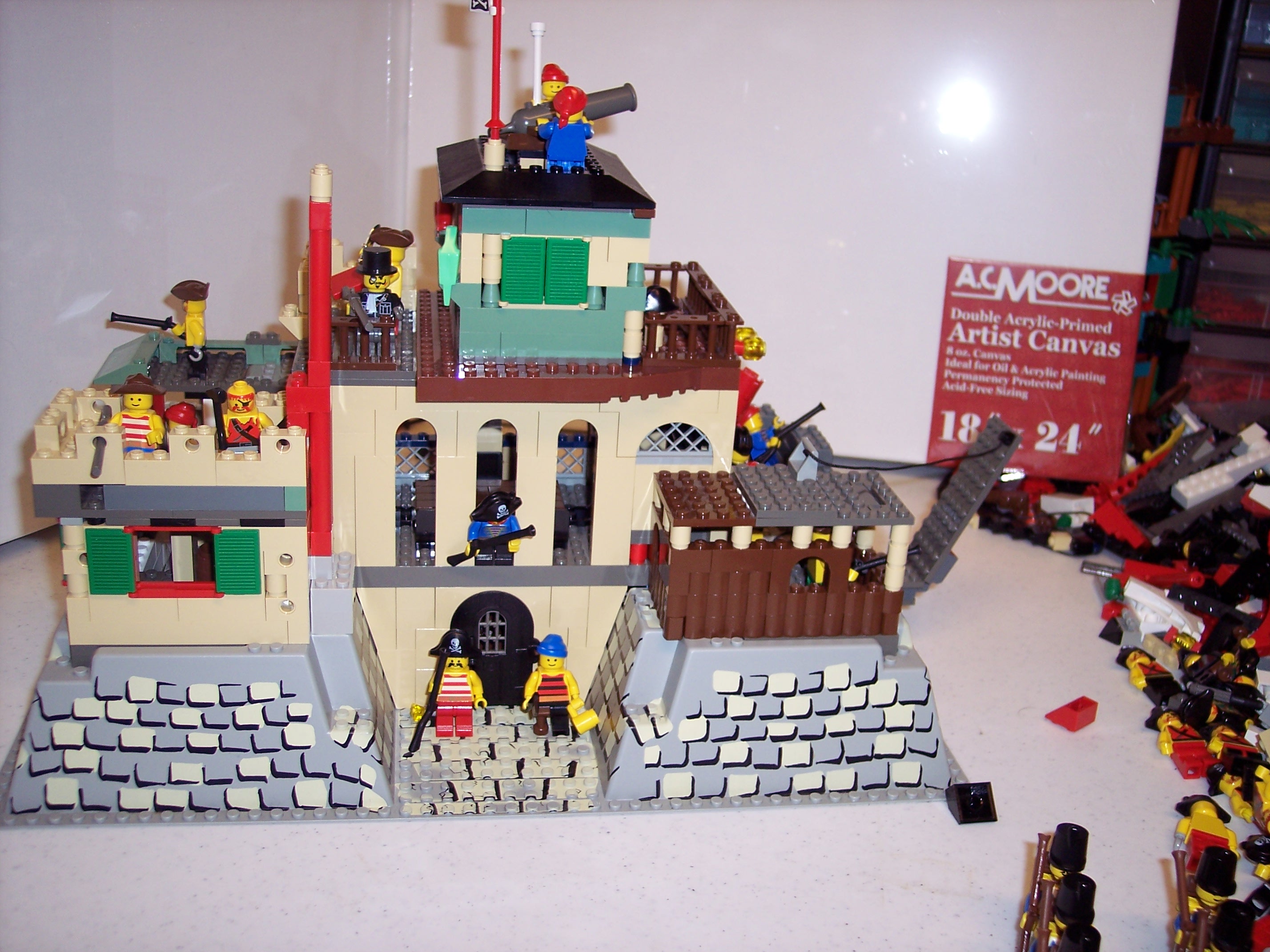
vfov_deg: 36.8
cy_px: 476
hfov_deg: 47.9
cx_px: 635
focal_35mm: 39
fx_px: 1431
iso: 100
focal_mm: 8
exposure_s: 1/60
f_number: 2.8
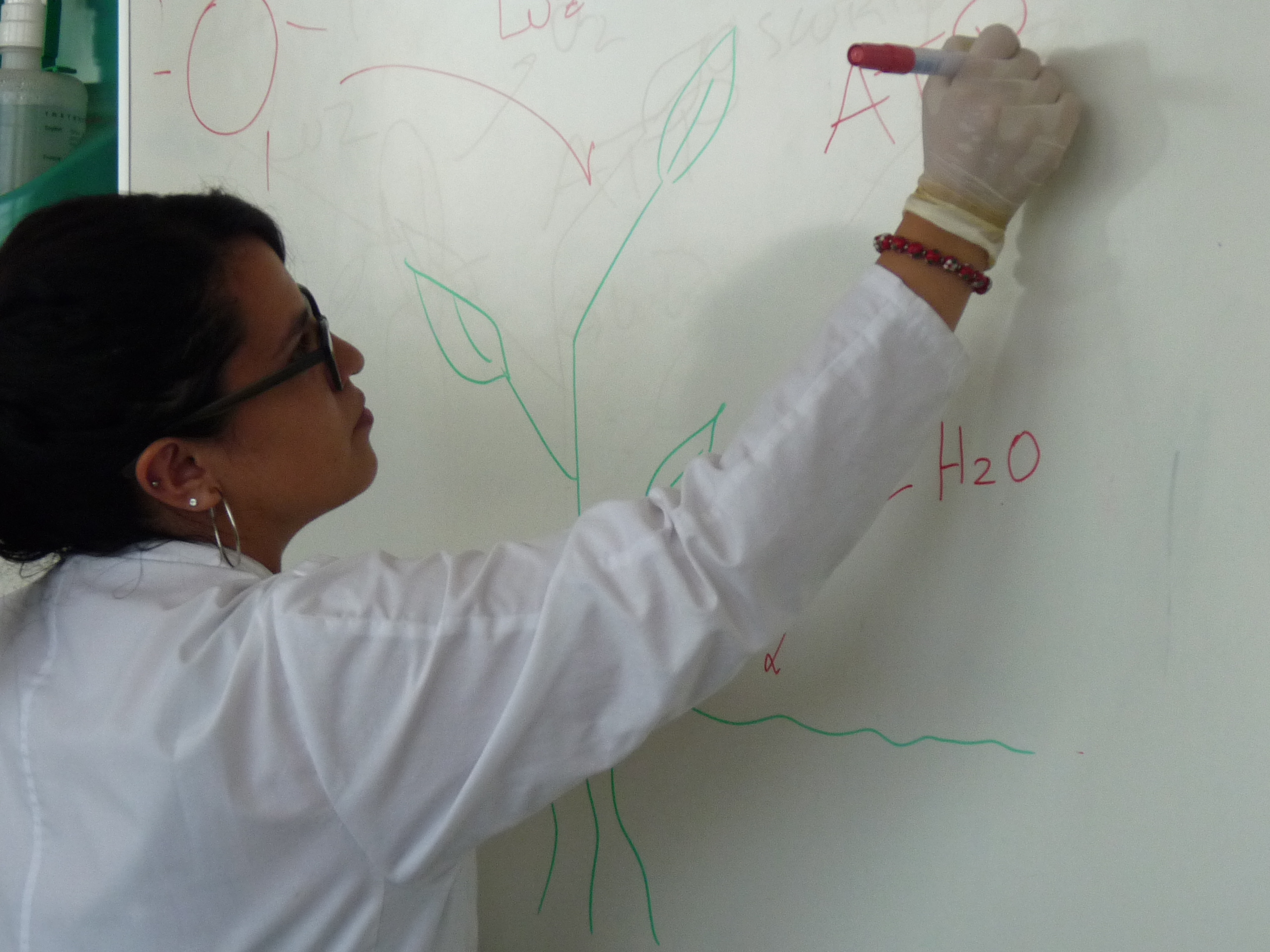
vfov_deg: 13.0
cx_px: 635
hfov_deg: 17.3
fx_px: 4182
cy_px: 476
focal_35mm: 114
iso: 200
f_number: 4
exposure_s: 1/200
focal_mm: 14.4
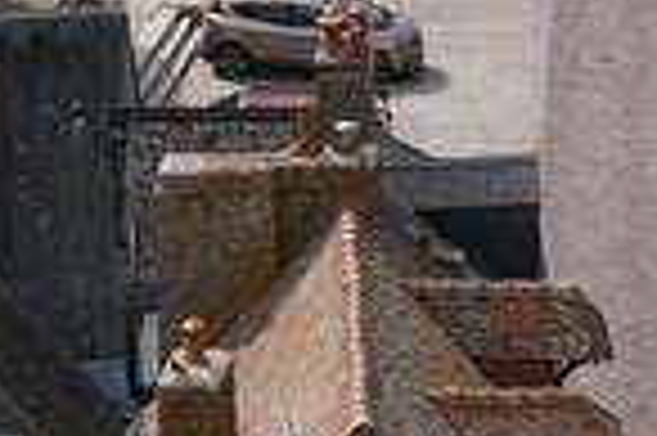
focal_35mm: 365
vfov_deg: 3.7
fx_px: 6654
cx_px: 558
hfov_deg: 5.6
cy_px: -602
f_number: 9
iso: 200
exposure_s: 1/400
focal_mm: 32
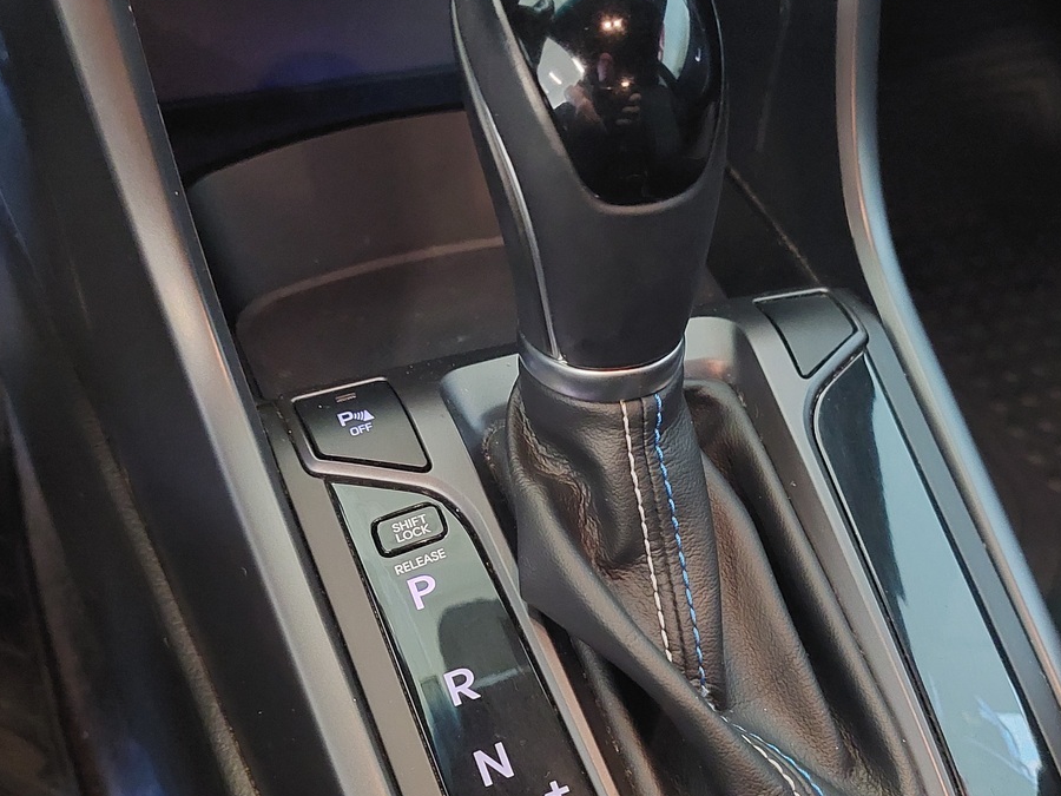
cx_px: 613
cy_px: 506
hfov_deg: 46.6
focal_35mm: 40
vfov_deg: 35.7
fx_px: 1226
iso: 2000
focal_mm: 5.23
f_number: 1.8
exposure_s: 1/25
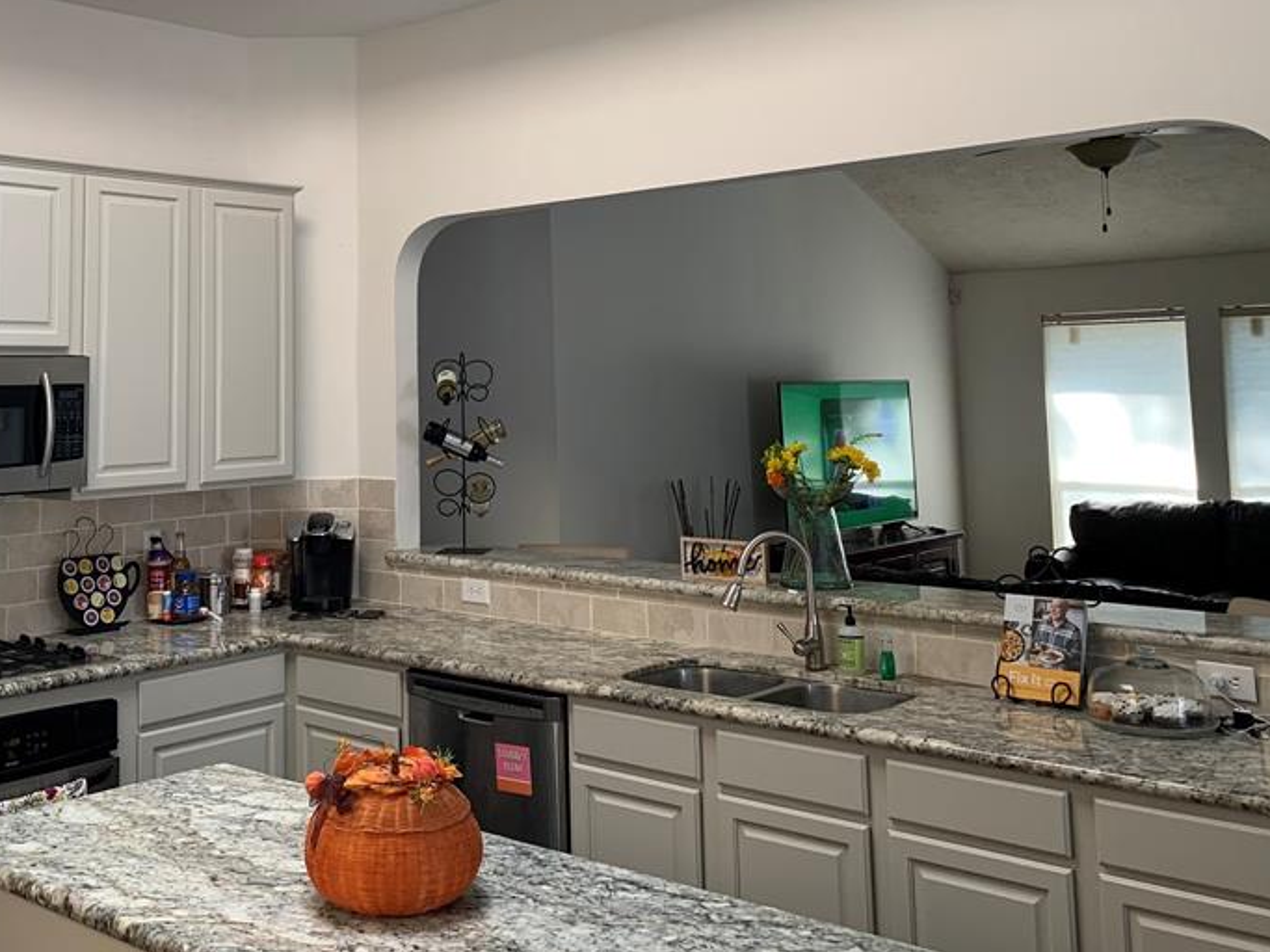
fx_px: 1431
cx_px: 456
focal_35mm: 39
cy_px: 253
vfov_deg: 36.1
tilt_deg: +5.6
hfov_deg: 47.3
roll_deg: +1.0
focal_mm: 4.25
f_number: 1.8
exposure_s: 1/121
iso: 100
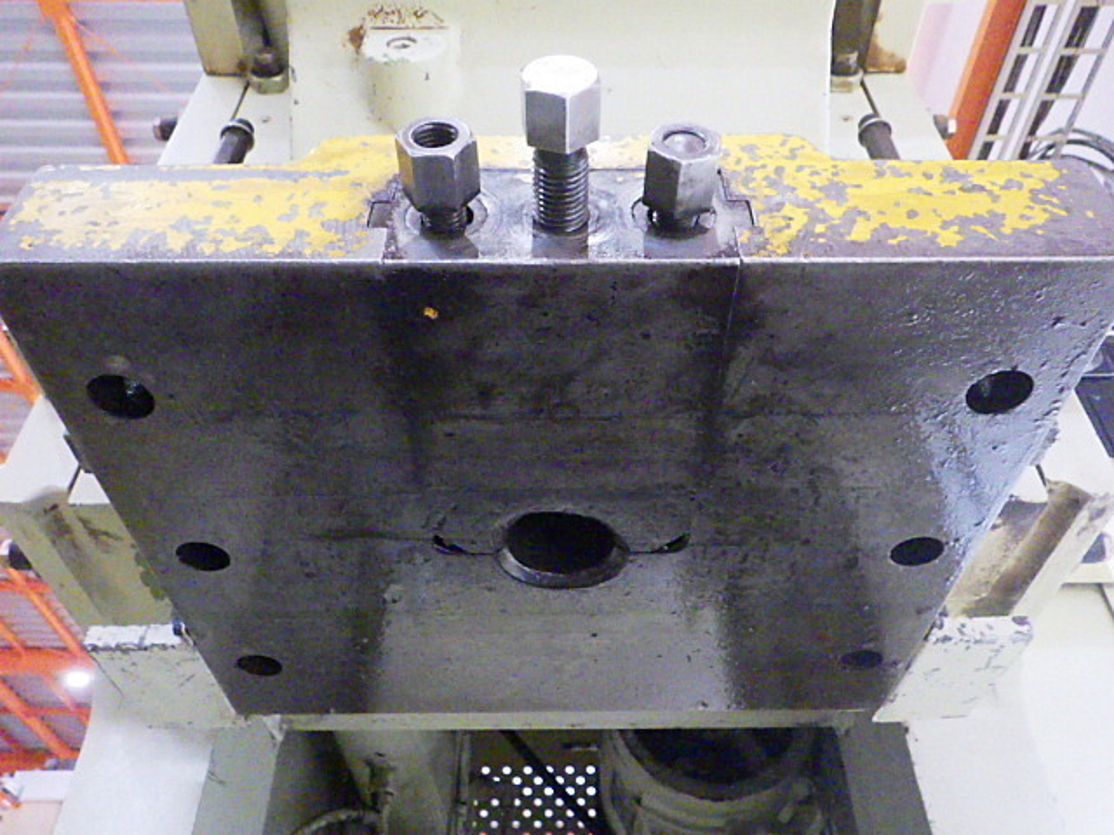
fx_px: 901
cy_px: 418
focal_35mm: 28
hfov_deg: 63.4
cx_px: 557
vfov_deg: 49.7
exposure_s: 1/45
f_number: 3.5
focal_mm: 5
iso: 1250
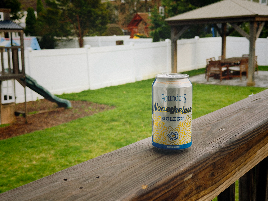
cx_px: 134
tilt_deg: -11.2
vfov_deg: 30.3
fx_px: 372
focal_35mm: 48
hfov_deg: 39.7
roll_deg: -0.1
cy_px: 100
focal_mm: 6.76
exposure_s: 1/615
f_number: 1.78
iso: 80
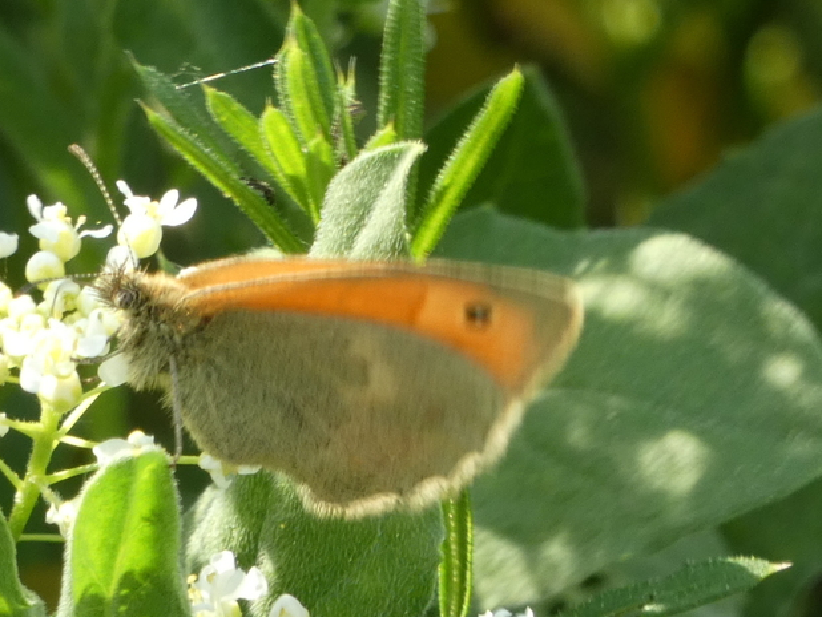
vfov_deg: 2.6
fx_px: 13541
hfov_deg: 3.5
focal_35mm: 570
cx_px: 283
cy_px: 414
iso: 125
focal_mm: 74
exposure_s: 1/80
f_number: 5.6
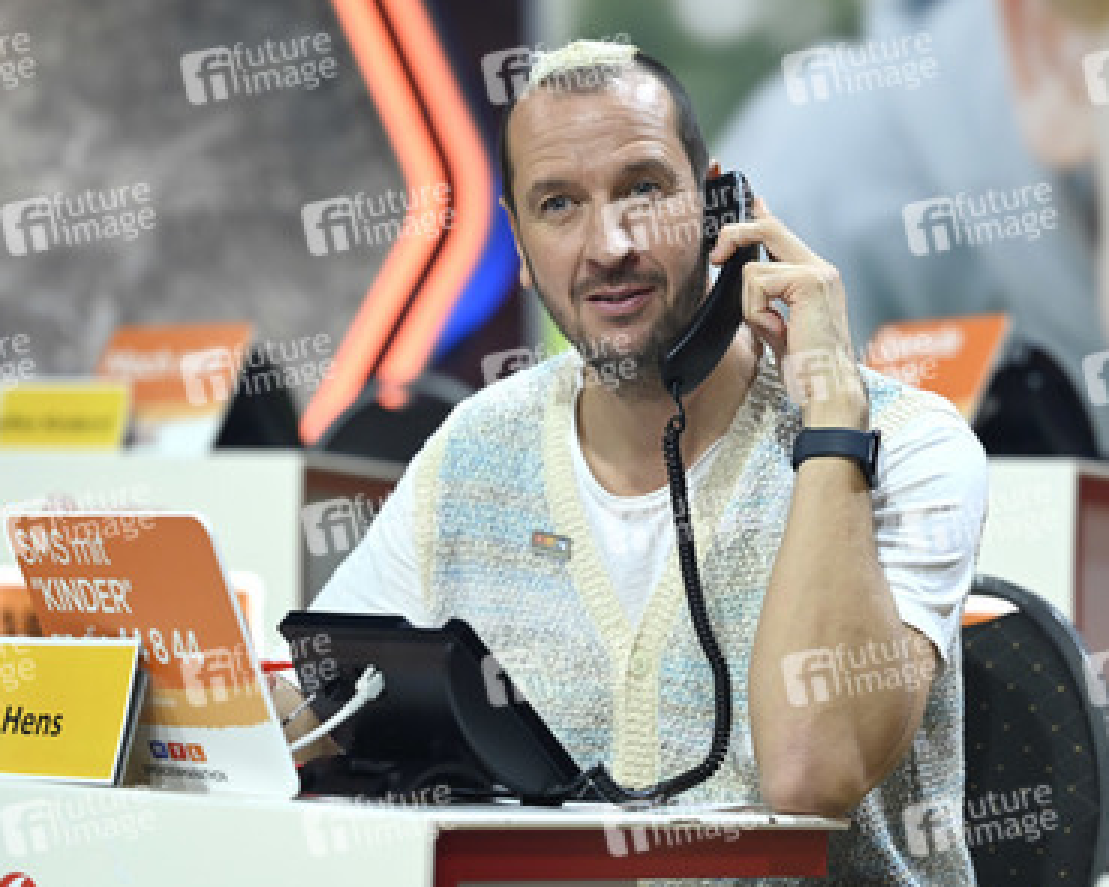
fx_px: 3609
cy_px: 445
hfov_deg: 17.5
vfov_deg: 14.0
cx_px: 600
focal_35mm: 110
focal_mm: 96
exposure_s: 1/640
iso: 2000
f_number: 2.8
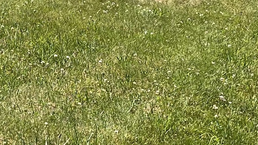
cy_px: -153
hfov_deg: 14.2
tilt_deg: +5.2
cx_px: 69
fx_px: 1033
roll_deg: -2.7
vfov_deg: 7.7
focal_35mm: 151
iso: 50
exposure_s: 1/2899
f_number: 1.6
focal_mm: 5.1
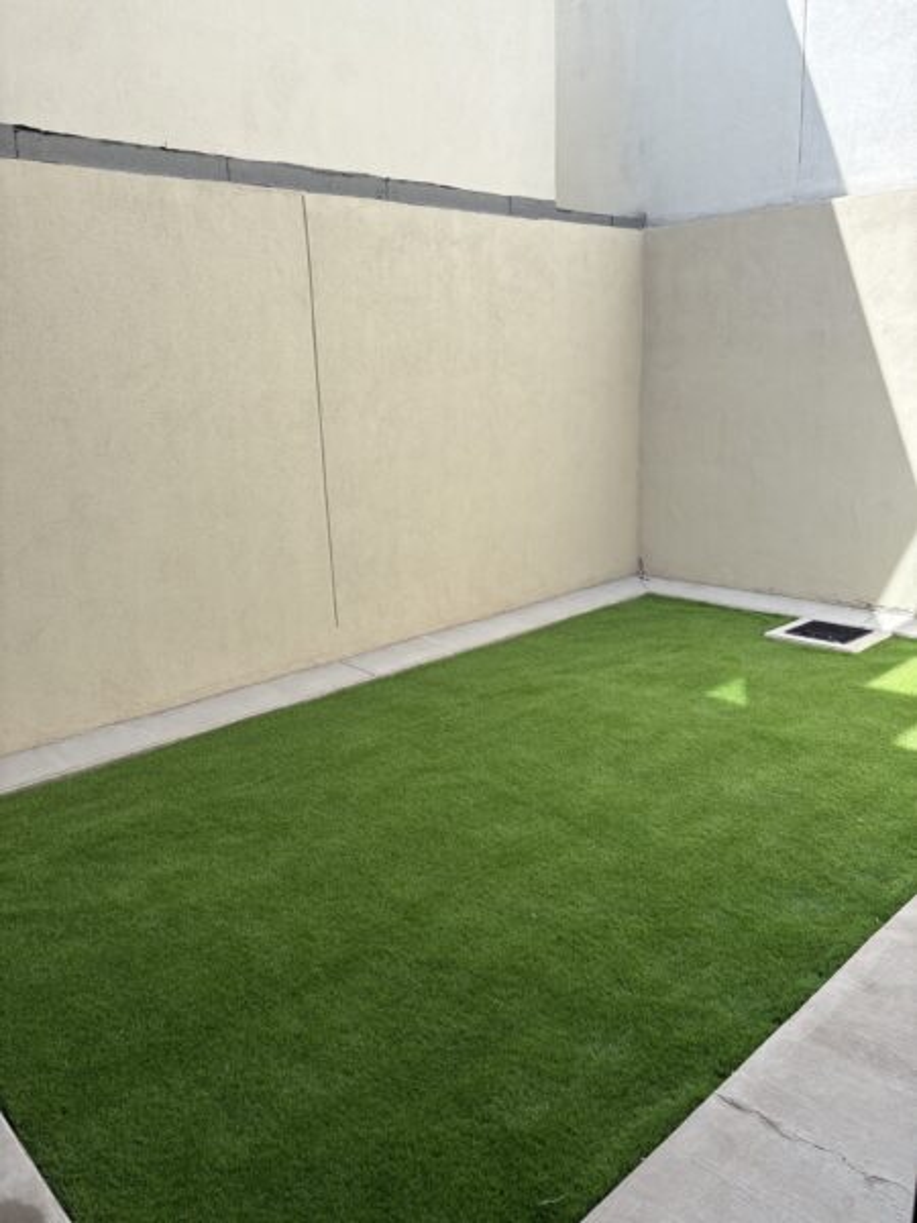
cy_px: 612
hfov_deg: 53.1
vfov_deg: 67.3
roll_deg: +2.2
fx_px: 918
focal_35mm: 26
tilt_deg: -15.0
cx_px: 458
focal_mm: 5.96
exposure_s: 1/1287
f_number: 1.6
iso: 50
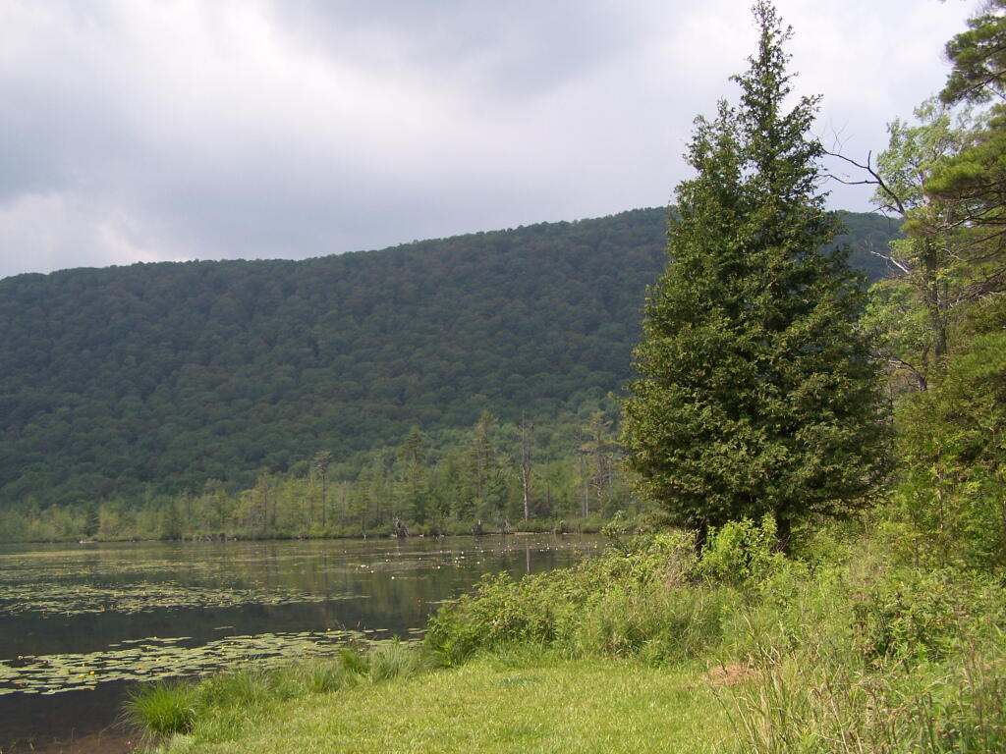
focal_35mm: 38
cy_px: 377
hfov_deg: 49.0
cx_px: 503
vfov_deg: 37.7
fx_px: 1104
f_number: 4
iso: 80
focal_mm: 6.3
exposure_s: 1/640
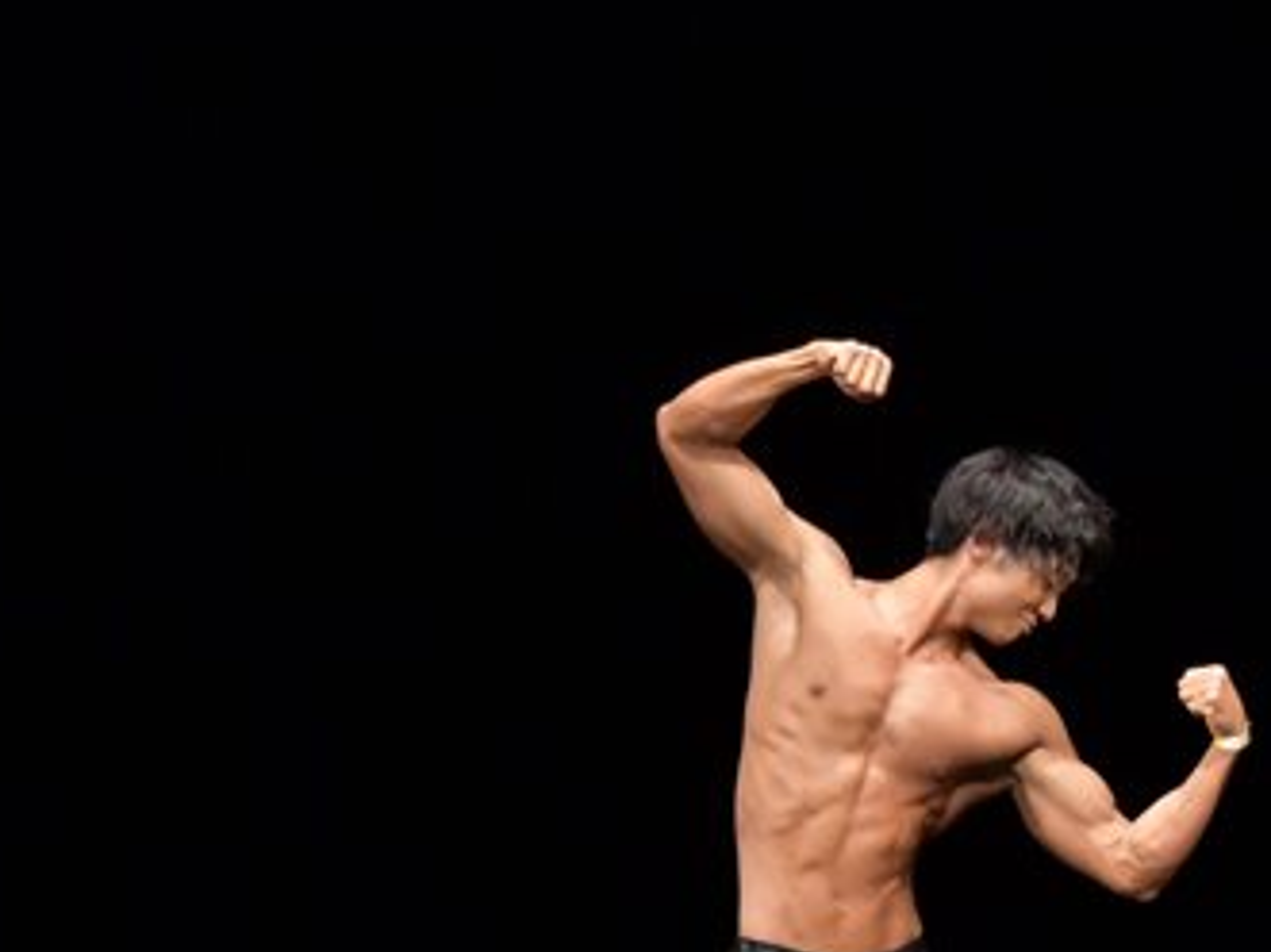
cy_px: 914
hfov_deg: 4.7
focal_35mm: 421
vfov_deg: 3.5
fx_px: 15452
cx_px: 1000
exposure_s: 1/400
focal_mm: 125
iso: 4000
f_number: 5.6
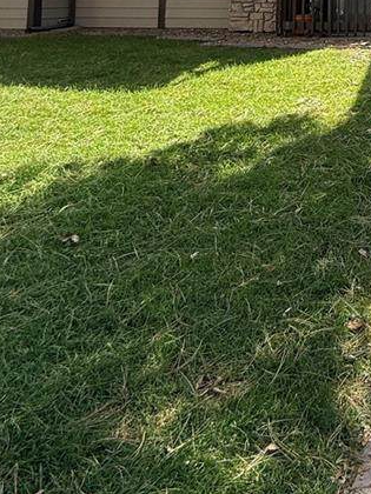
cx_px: 465
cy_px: -40
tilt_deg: +4.5
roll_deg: -0.6
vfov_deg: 39.1
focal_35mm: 40
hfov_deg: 29.8
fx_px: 572
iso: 64
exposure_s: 1/324
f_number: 2.2
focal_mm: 2.22
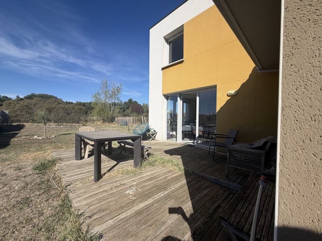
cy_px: 120
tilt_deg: -0.4
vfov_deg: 85.7
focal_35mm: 14
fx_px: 130
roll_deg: +0.1
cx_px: 161
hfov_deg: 102.1
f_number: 2.2
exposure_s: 1/1017
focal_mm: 2.22
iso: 20
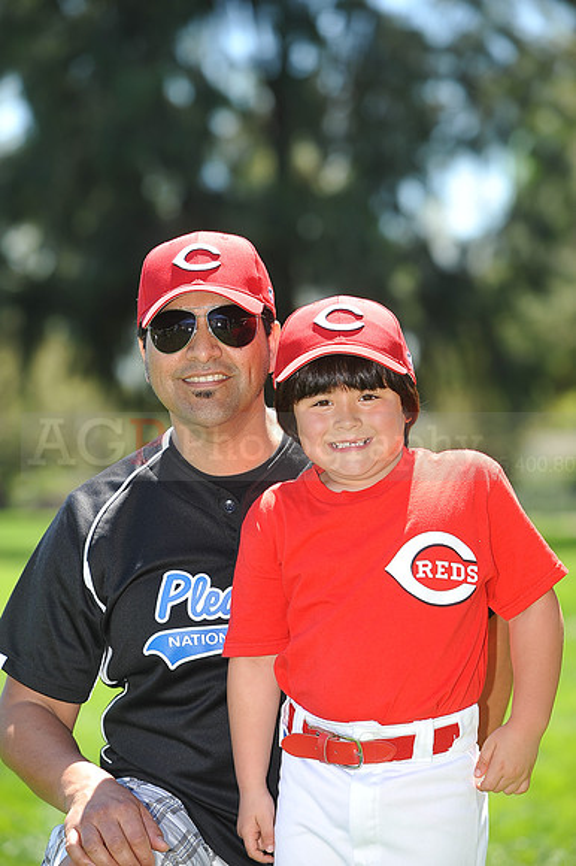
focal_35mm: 135
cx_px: 288
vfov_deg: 15.2
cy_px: 433
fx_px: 3244
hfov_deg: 10.1
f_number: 4.5
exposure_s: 1/400
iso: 200
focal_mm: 135
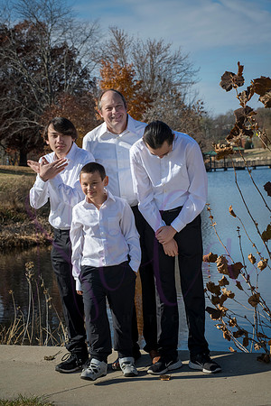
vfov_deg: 23.6
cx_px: 136
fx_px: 971
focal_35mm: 86
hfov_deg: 15.9
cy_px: 203
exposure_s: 1/800
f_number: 10
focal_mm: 86
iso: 400
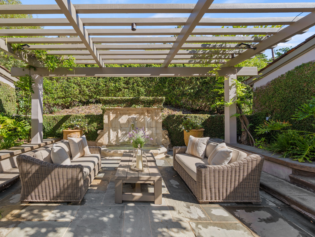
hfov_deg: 93.6
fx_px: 146
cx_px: 131
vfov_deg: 78.1
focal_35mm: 16
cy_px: 115
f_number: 8
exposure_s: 1/30
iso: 100
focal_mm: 14
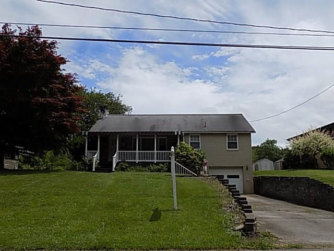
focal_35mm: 30
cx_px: 167
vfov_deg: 46.8
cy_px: 126
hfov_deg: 60.0
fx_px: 289
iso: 80
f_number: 10.6
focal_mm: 5.3
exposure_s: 1/200
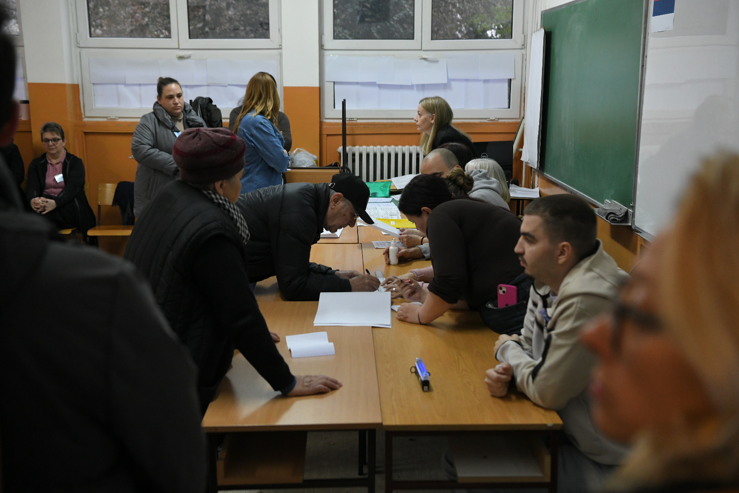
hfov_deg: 44.5
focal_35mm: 44
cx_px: 370
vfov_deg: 30.5
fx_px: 903
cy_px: 246
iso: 3200
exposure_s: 1/160
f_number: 4
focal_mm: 44
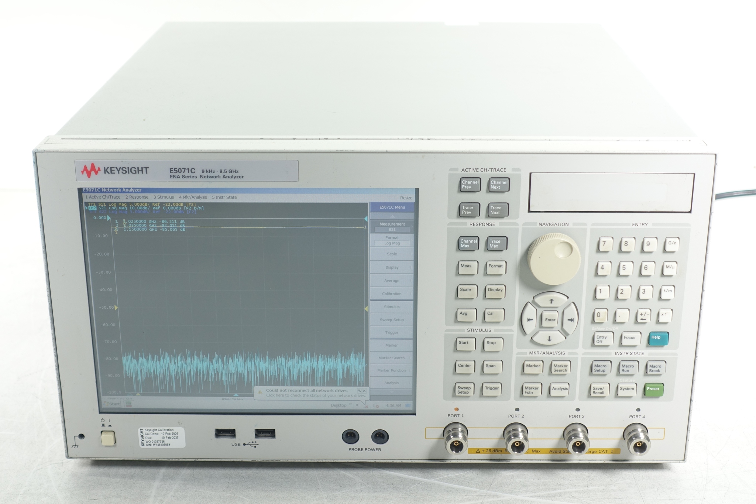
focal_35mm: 59
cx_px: 378
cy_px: 252
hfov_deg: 33.9
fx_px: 1239
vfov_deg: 23.0
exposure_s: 1/80
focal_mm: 21.59
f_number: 3.2
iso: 125
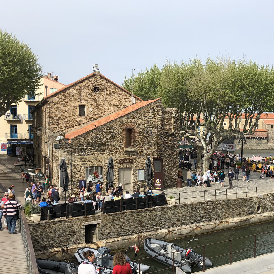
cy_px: 174
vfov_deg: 37.3
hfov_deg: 37.0
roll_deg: -0.3
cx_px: 191
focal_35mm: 45
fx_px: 403
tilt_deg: -4.6
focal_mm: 4
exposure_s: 1/2088
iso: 20
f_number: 1.8
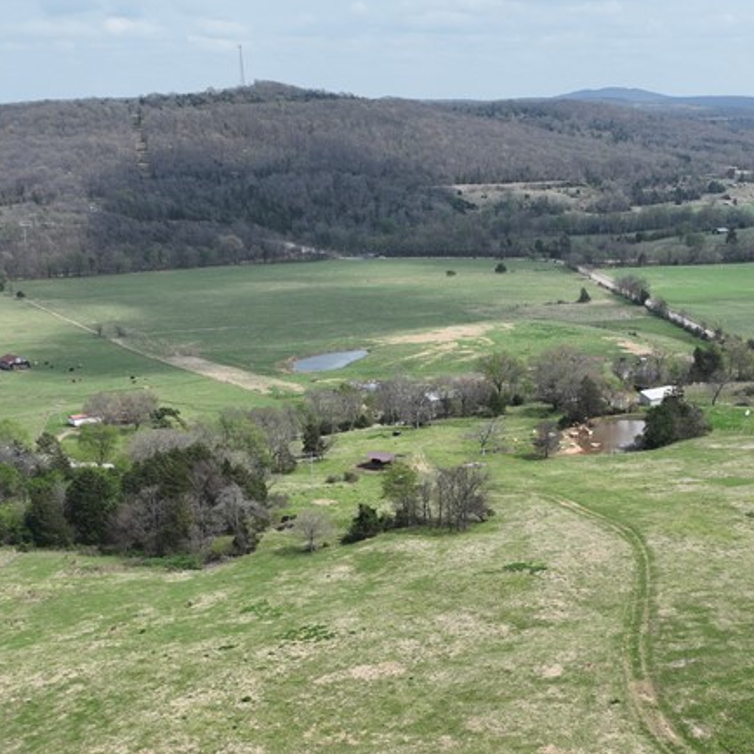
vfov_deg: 33.5
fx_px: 1232
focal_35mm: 50
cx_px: 478
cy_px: 550
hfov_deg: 33.8
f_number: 2.8
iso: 100
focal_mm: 12.29
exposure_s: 1/1600
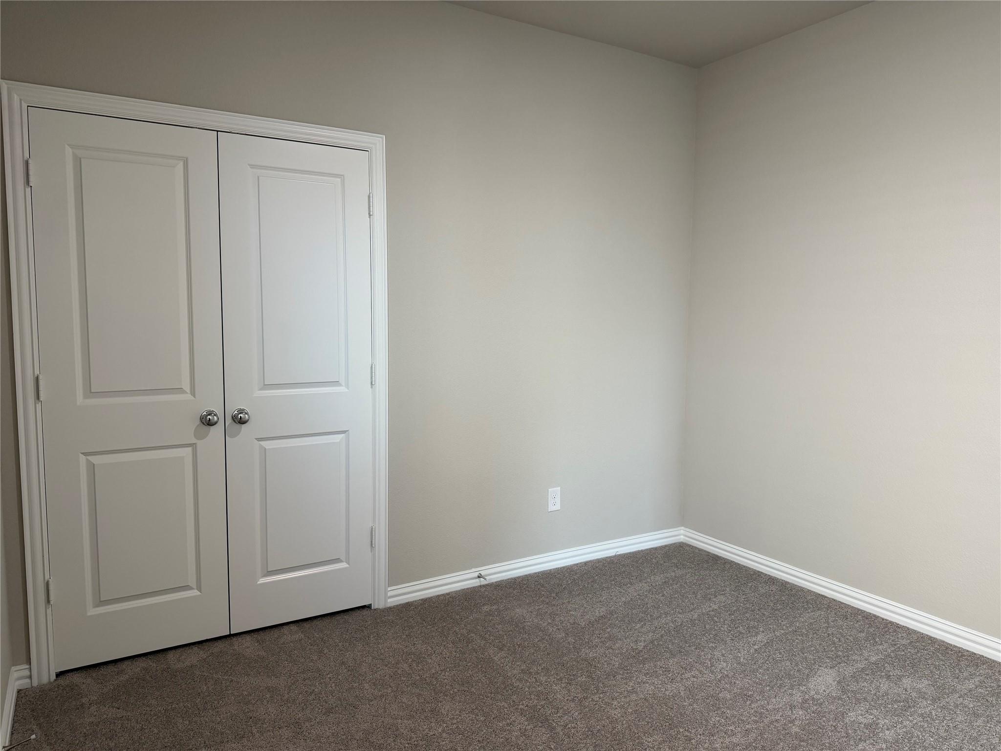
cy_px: 376
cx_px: 500
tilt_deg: -4.3
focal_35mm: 24
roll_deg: +0.0
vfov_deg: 56.8
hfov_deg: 71.6
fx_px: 694
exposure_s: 1/120
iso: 160
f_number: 1.78
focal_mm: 6.76
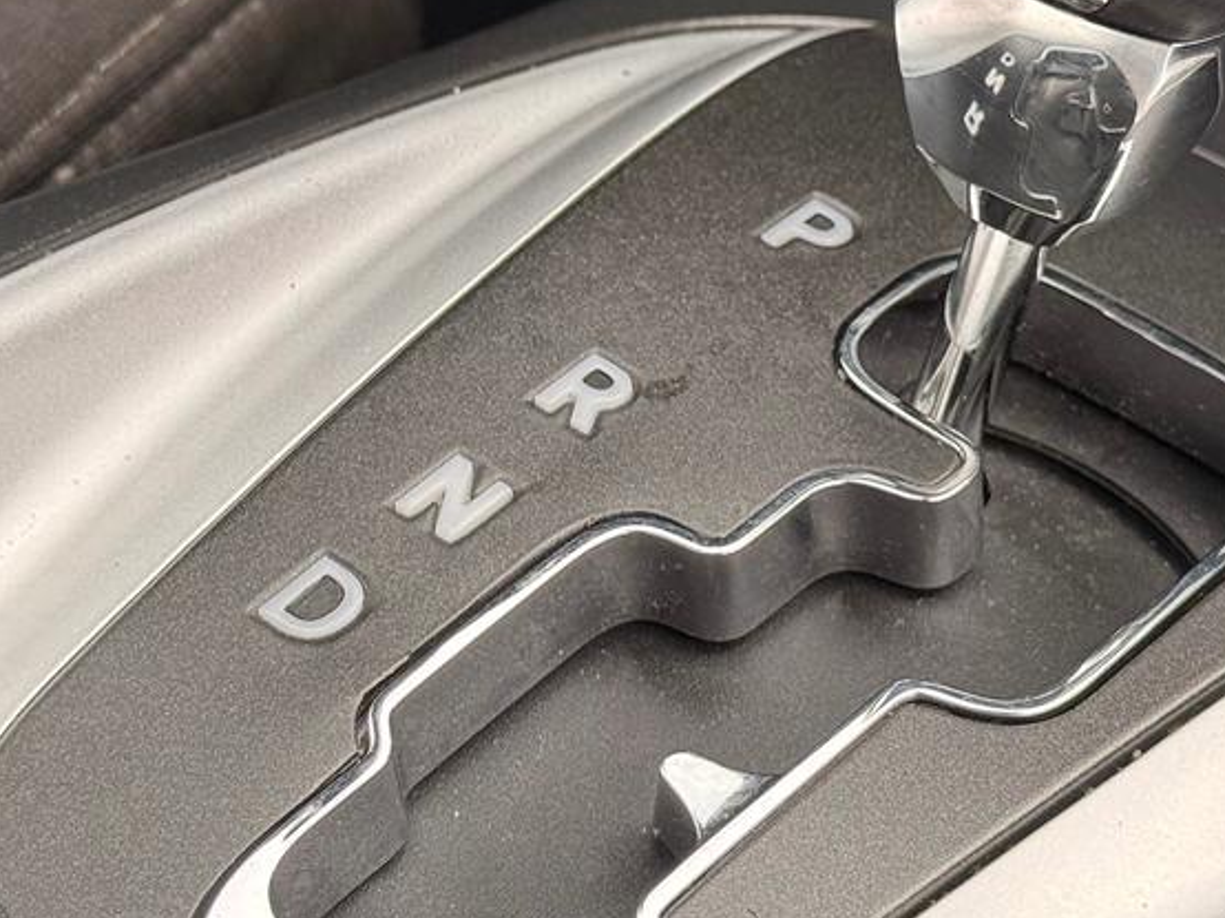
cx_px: 513
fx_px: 3926
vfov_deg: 13.3
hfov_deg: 17.7
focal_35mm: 111
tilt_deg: -46.6
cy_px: 184
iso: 50
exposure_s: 1/209
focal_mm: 6.76
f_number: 1.78
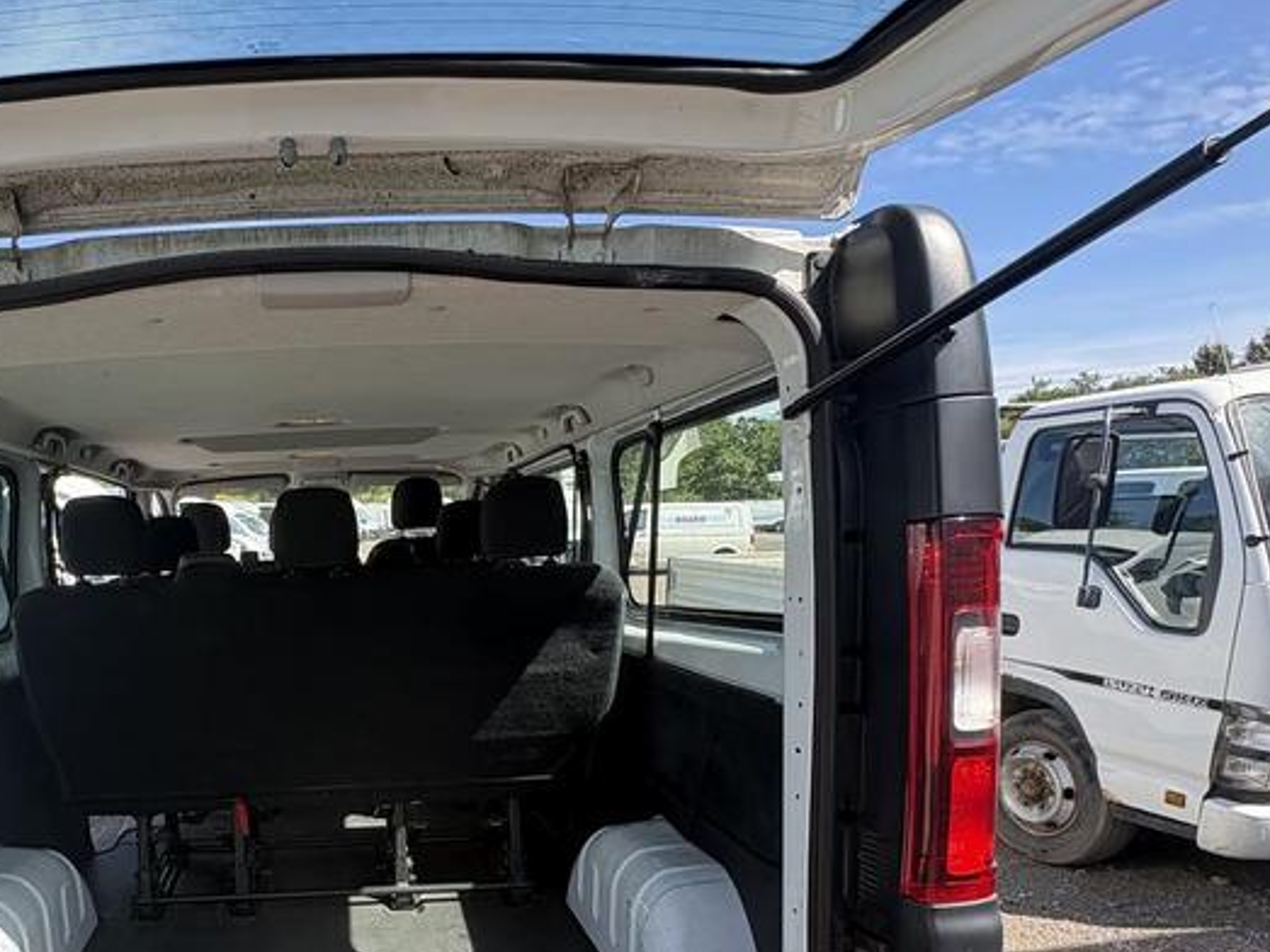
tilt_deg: -8.7
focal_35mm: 24
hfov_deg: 67.5
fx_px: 880
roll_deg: +1.4
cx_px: 333
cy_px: 695
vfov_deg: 54.6
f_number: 2.2
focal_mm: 2.22
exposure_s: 1/250
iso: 64
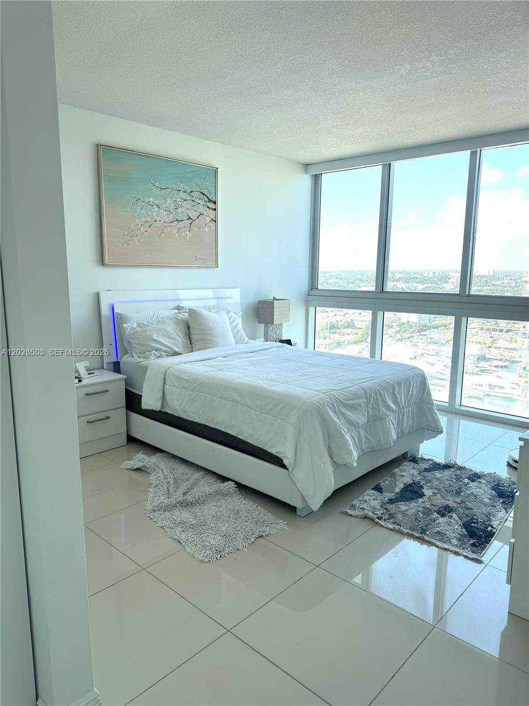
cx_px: 264
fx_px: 489
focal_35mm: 24
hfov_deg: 56.8
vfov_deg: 71.6
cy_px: 353
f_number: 1.78
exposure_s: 1/518
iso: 80
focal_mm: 6.76
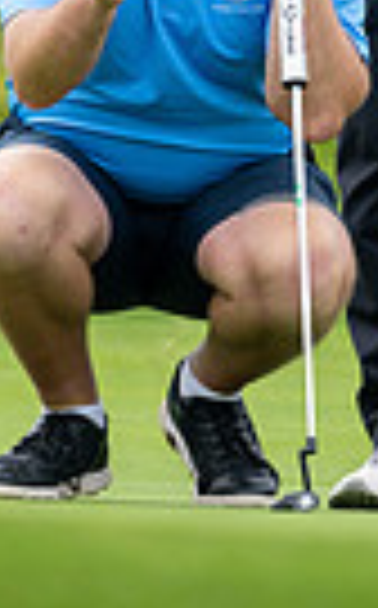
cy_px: -383
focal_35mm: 1022
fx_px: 16899
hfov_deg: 1.3
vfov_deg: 2.1
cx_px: 189
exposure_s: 1/320
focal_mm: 300
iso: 160
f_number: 5
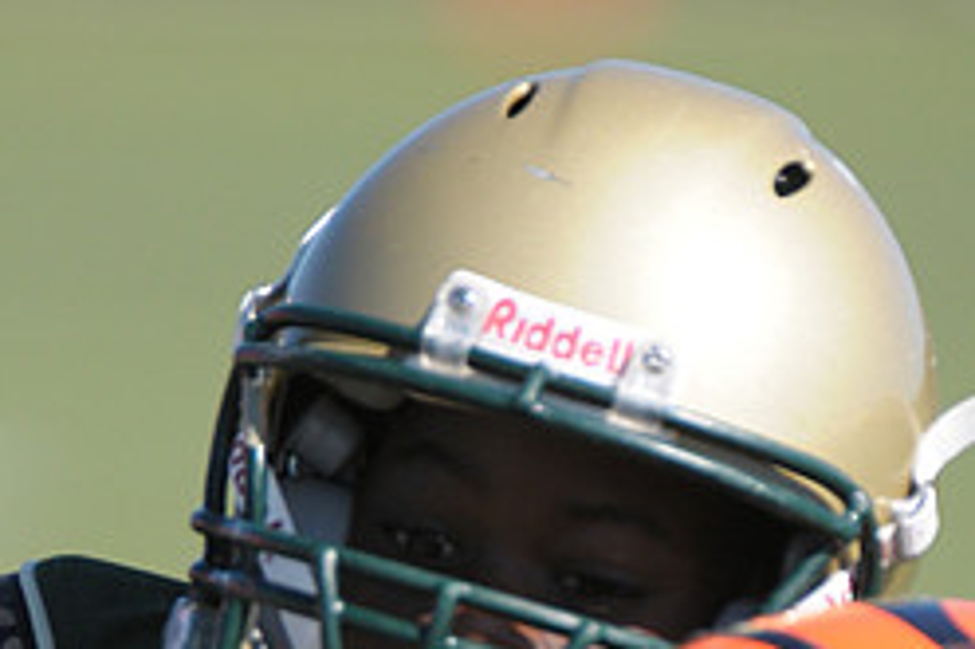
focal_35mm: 1400
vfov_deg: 1.0
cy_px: 975
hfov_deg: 1.5
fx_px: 37890
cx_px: 588
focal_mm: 400
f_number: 4
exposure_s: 1/3200
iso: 640
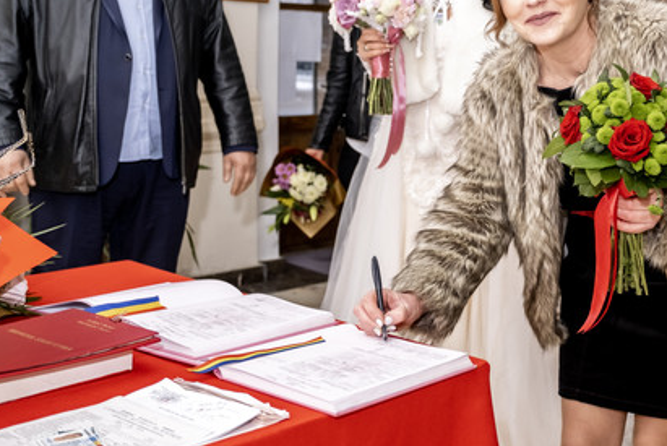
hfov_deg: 34.9
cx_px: 497
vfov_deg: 24.0
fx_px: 1039
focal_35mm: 56
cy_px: 122
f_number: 2.8
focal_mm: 24.2
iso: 1000
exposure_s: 1/160
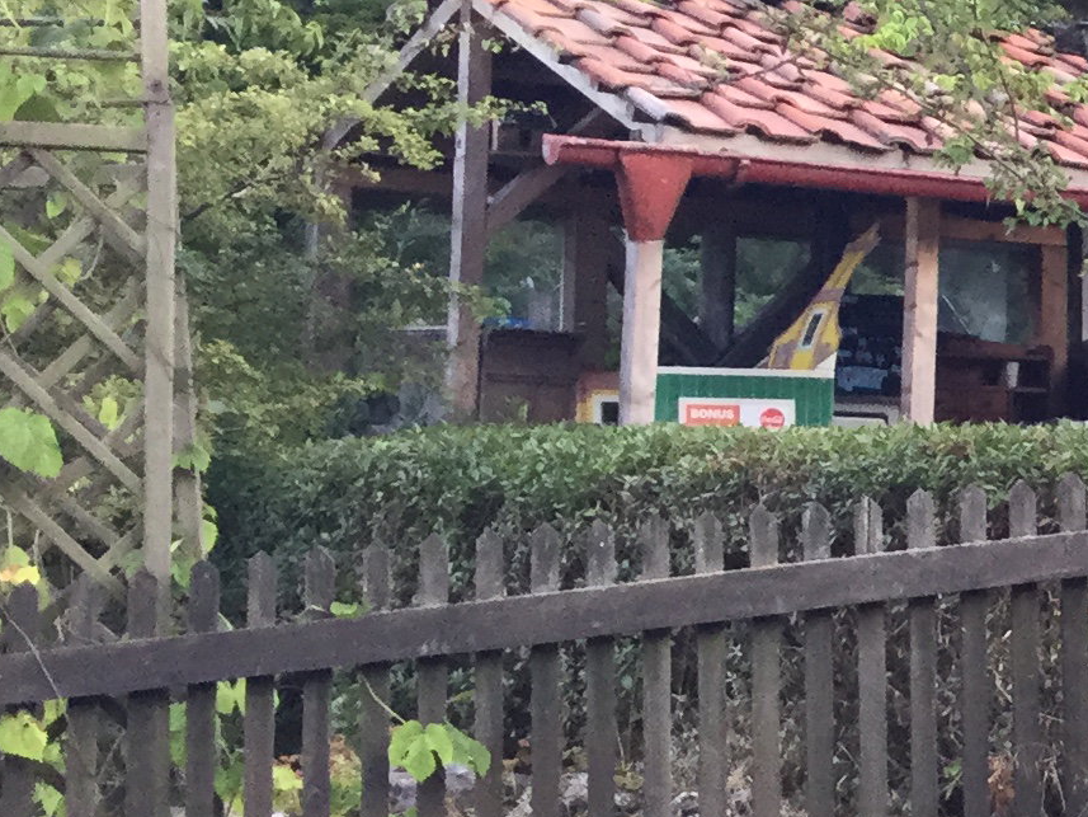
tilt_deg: +1.0
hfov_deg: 14.7
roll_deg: -2.1
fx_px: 3709
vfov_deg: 12.6
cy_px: 436
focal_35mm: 118
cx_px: 1945
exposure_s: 1/33
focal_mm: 3.3
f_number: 2.4
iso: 32
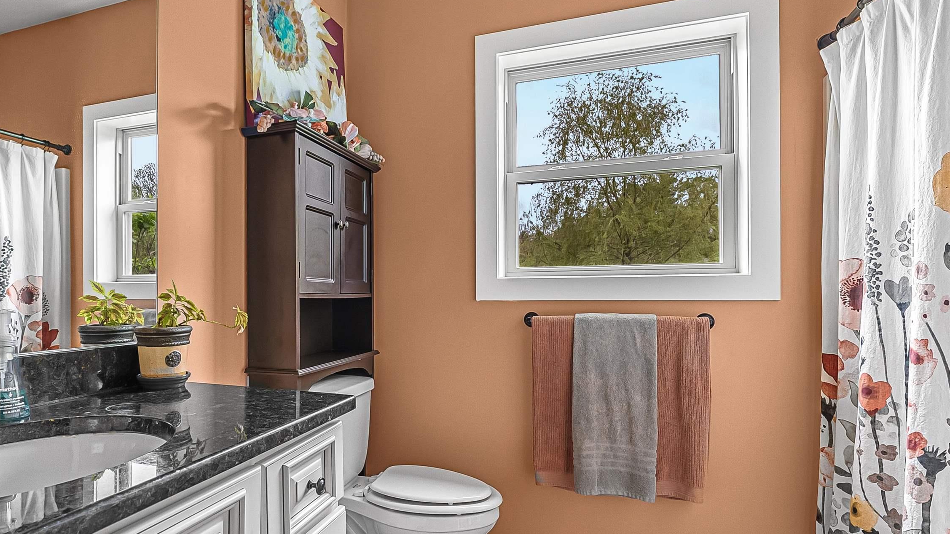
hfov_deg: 83.4
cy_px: 293
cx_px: 392
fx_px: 525
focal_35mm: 21
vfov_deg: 53.8
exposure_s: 1/30
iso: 2500
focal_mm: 14.6
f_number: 8
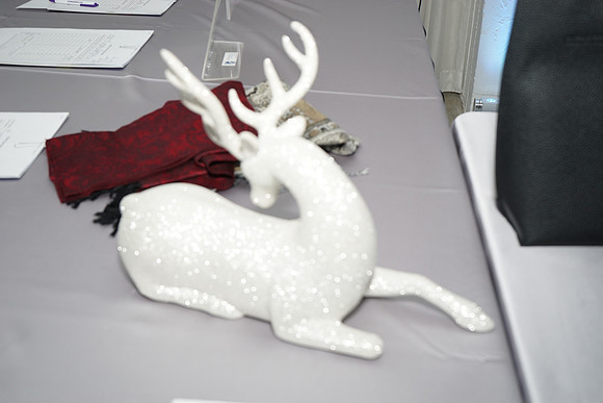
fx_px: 687
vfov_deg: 32.6
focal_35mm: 41
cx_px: 302
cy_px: 202
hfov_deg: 47.4
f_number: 5.6
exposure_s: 1/80
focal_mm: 41
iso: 250
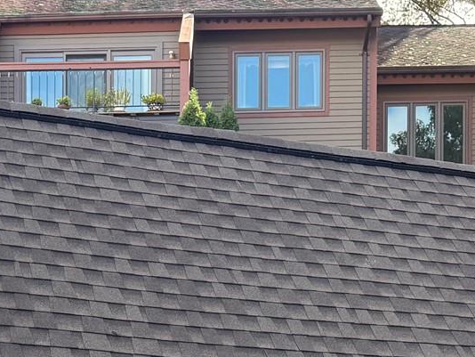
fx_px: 1263
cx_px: 175
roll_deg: -0.2
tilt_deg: -0.7
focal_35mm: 92
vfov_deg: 14.3
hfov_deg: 21.3
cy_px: 635
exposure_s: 1/497
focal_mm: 6.76
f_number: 1.78
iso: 80
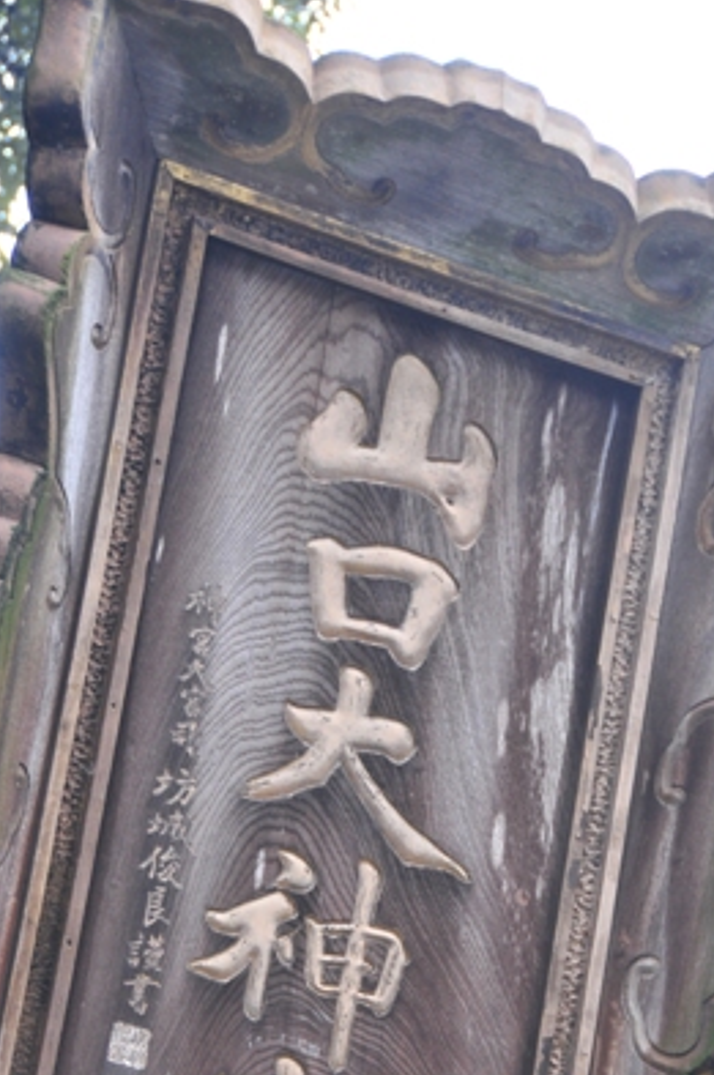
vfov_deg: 12.0
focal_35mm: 171
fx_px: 5100
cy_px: 842
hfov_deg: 8.0
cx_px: 384
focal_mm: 70
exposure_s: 1/30
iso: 250
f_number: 5
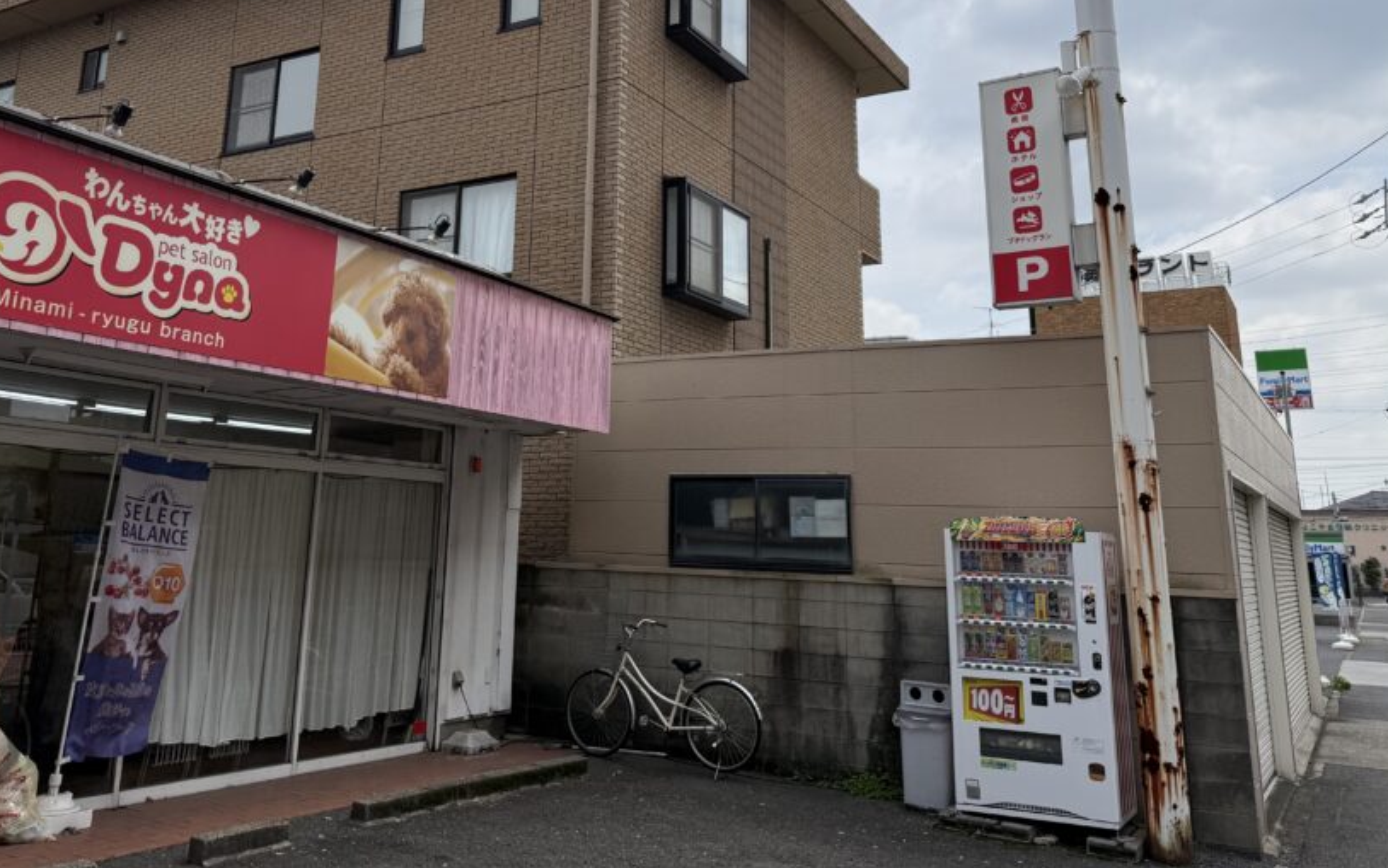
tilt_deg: +15.0
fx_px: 1211
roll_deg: -2.5
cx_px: 619
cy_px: 217
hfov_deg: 59.5
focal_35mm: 32
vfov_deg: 38.4
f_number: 1.78
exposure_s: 1/6711
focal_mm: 6.76
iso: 80
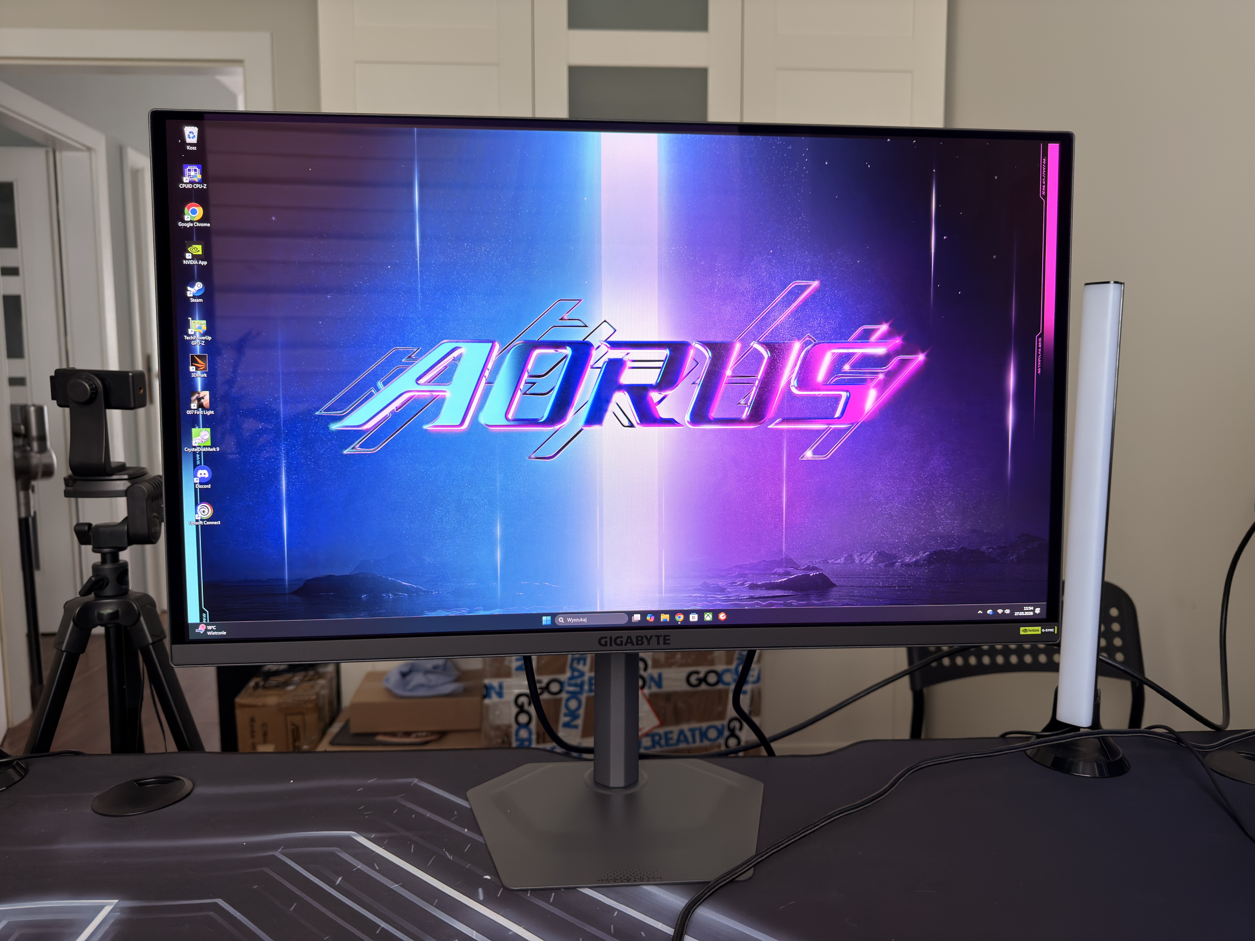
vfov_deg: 56.8
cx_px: 628
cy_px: 470
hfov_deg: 71.6
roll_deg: +0.0
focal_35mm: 24
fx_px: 870
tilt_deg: -5.4
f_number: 1.78
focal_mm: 6.76
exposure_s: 1/60
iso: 160
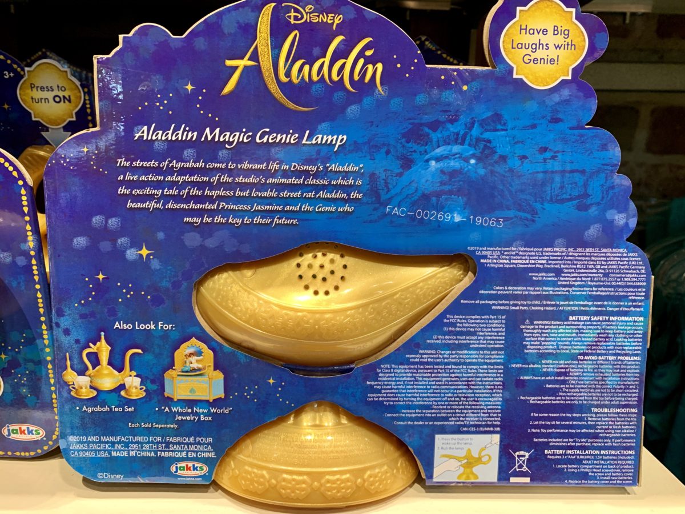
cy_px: 257
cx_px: 342
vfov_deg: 53.1
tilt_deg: -9.7
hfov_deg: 67.3
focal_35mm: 26
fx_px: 515
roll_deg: -0.8
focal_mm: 4.25
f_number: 1.8
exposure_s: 1/60
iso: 125
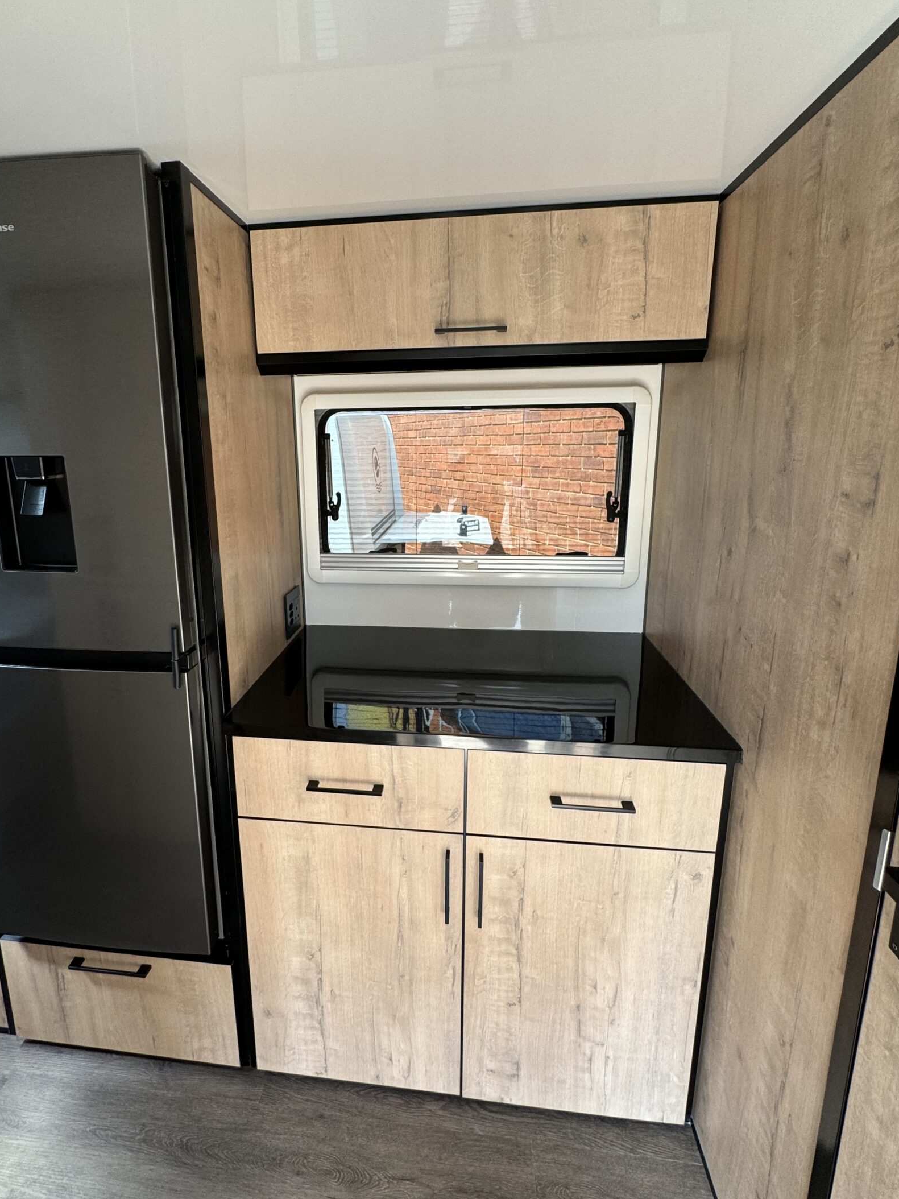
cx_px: 393
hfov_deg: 74.4
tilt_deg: -9.5
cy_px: 554
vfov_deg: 90.9
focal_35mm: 17
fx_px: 589
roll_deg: +0.2
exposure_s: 1/99
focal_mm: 2.22
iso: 100
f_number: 2.2
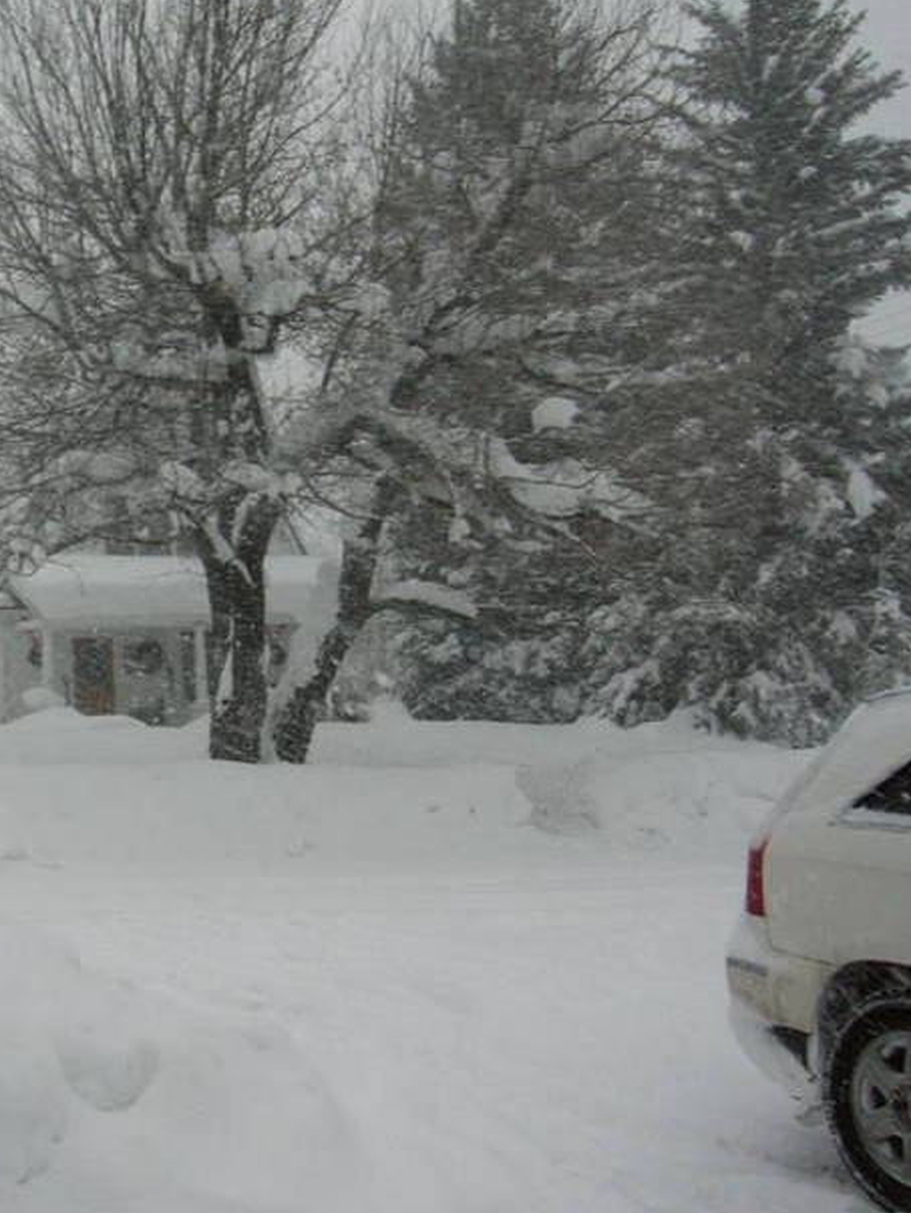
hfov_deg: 29.7
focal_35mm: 47
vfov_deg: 40.4
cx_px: 107
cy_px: 603
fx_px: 1647
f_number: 8
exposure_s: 1/80
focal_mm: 5.8
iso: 100
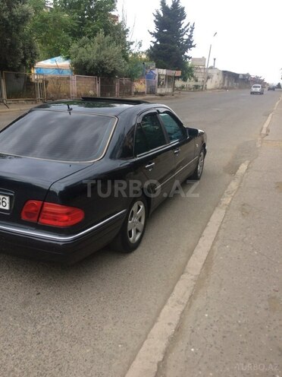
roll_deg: -0.9
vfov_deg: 61.7
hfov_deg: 48.2
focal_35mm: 29
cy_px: 188
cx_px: 141
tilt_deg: -21.6
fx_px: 315
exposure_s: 1/100
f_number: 2.2
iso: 64
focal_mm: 4.15
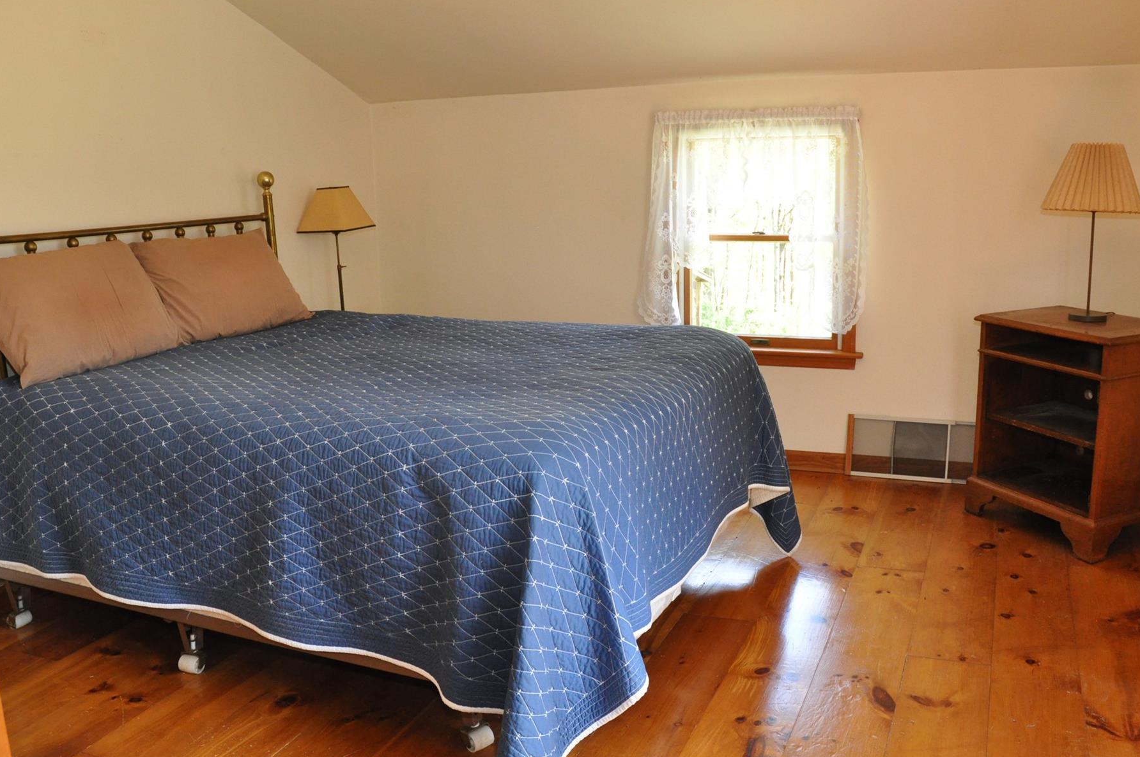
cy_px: 379
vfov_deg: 42.2
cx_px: 610
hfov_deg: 60.3
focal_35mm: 31
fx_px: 980
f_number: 6.3
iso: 1250
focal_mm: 18
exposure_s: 1/100
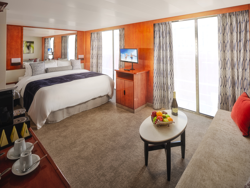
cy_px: 94
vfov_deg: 68.7
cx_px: 125
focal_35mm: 19
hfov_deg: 84.7
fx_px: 137
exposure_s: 1/8
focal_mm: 24
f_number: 11
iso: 100
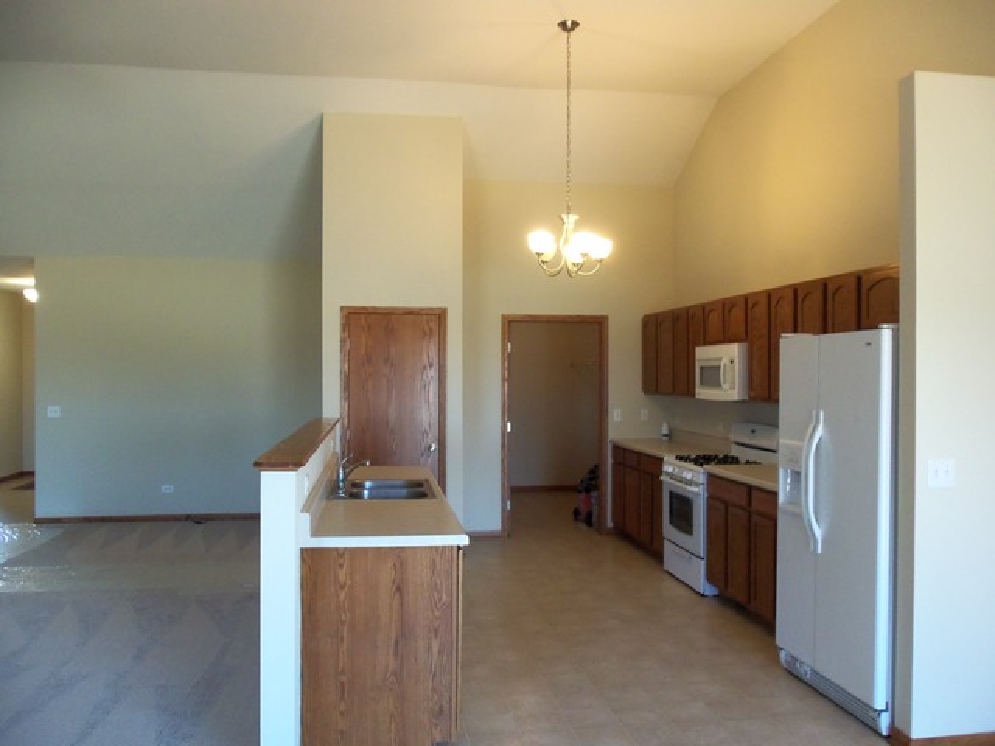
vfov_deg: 48.2
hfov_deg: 61.7
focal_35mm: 29
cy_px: 373
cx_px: 498
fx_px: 834
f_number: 3.4
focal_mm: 5.2
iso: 250
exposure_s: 1/30
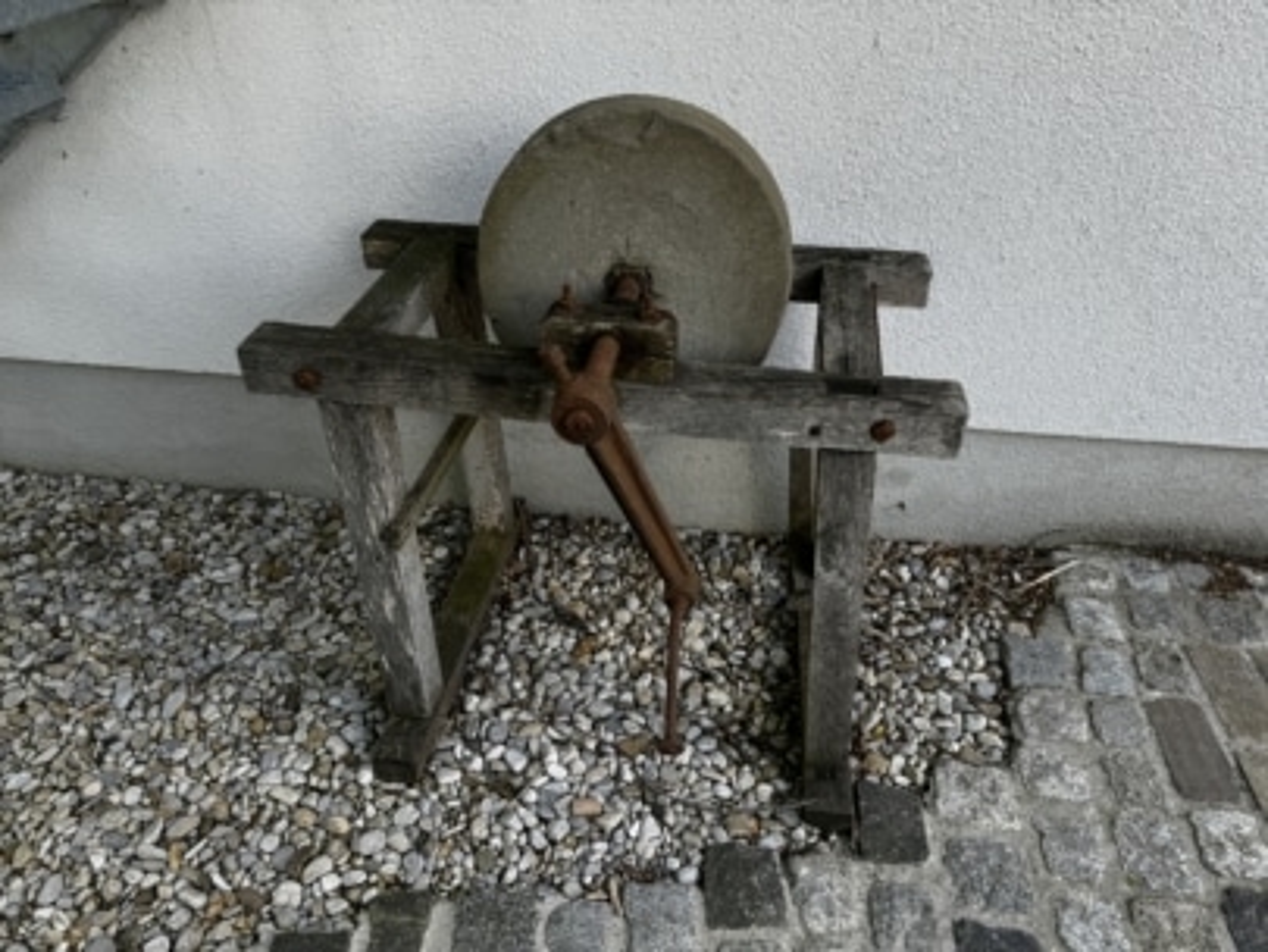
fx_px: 879
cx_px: 634
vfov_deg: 56.8
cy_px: 476
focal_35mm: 24
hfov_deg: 71.6
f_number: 1.78
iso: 80
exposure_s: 1/312
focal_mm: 6.76
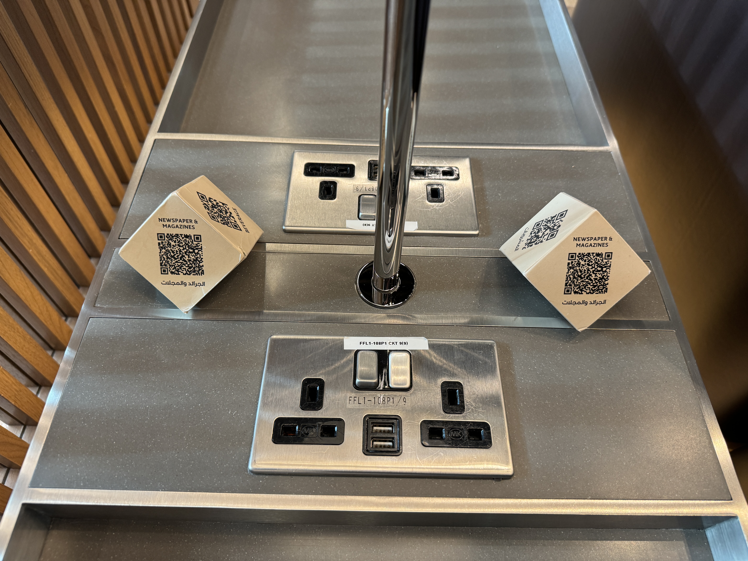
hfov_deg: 71.6
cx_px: 374
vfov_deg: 56.8
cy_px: 280
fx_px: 519
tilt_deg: -54.9
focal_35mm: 24
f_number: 1.78
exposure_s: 1/82
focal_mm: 6.86
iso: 200
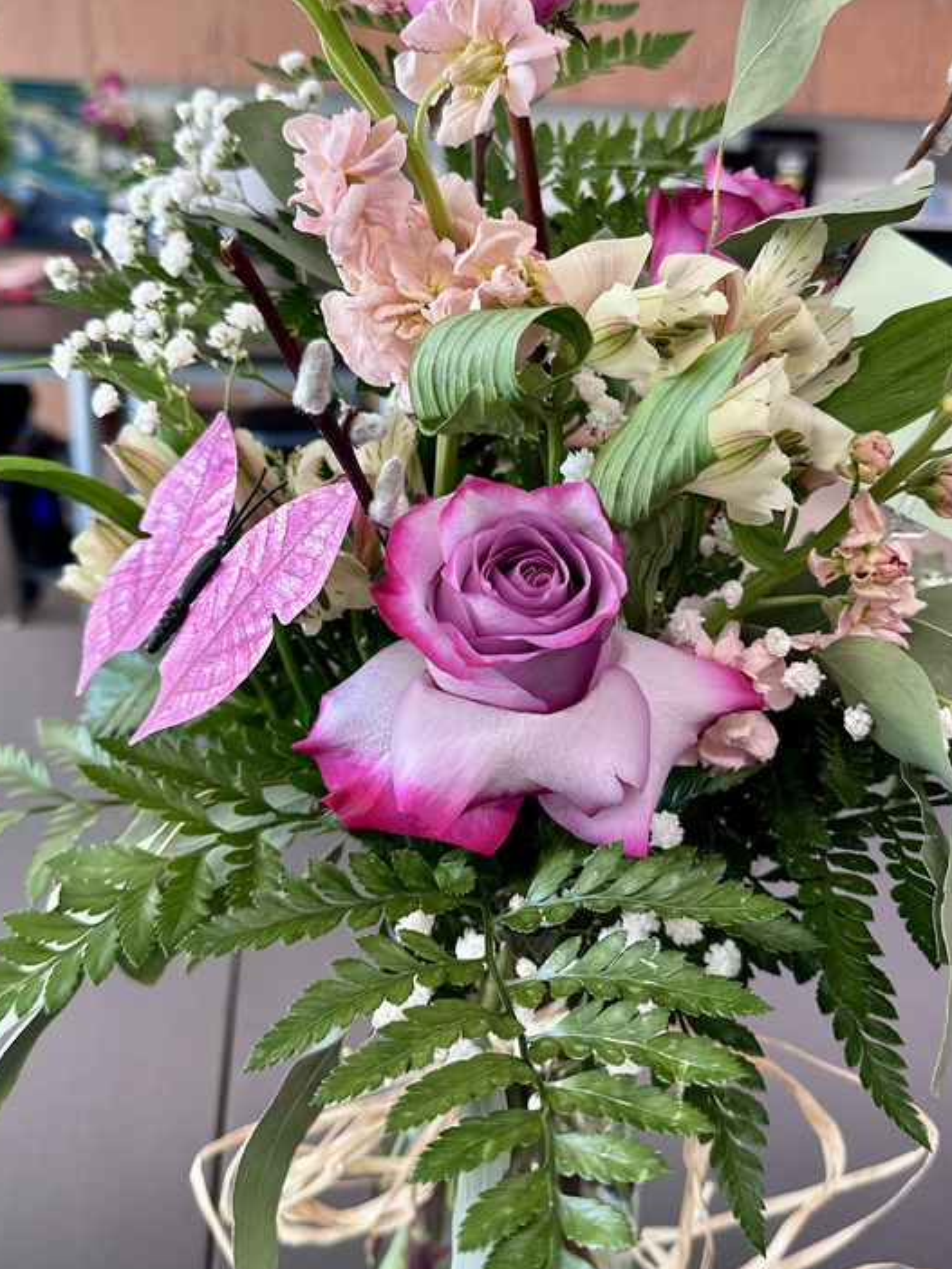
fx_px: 1283
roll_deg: -2.6
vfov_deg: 52.6
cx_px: 495
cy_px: 604
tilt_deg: -20.0
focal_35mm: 35
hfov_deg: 40.7
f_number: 1.78
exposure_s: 1/100
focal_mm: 6.86
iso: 160
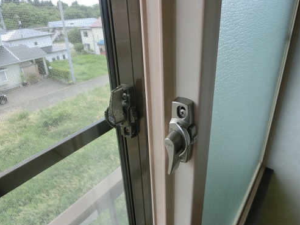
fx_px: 217
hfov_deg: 69.4
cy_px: 116
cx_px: 146
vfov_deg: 54.9
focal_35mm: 25
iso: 80
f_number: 3
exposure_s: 1/250
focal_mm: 4.24
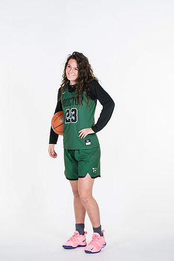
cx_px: 87
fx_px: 761
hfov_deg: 13.0
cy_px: 130
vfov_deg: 19.5
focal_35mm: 105
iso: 200
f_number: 5.6
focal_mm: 70
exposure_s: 1/160
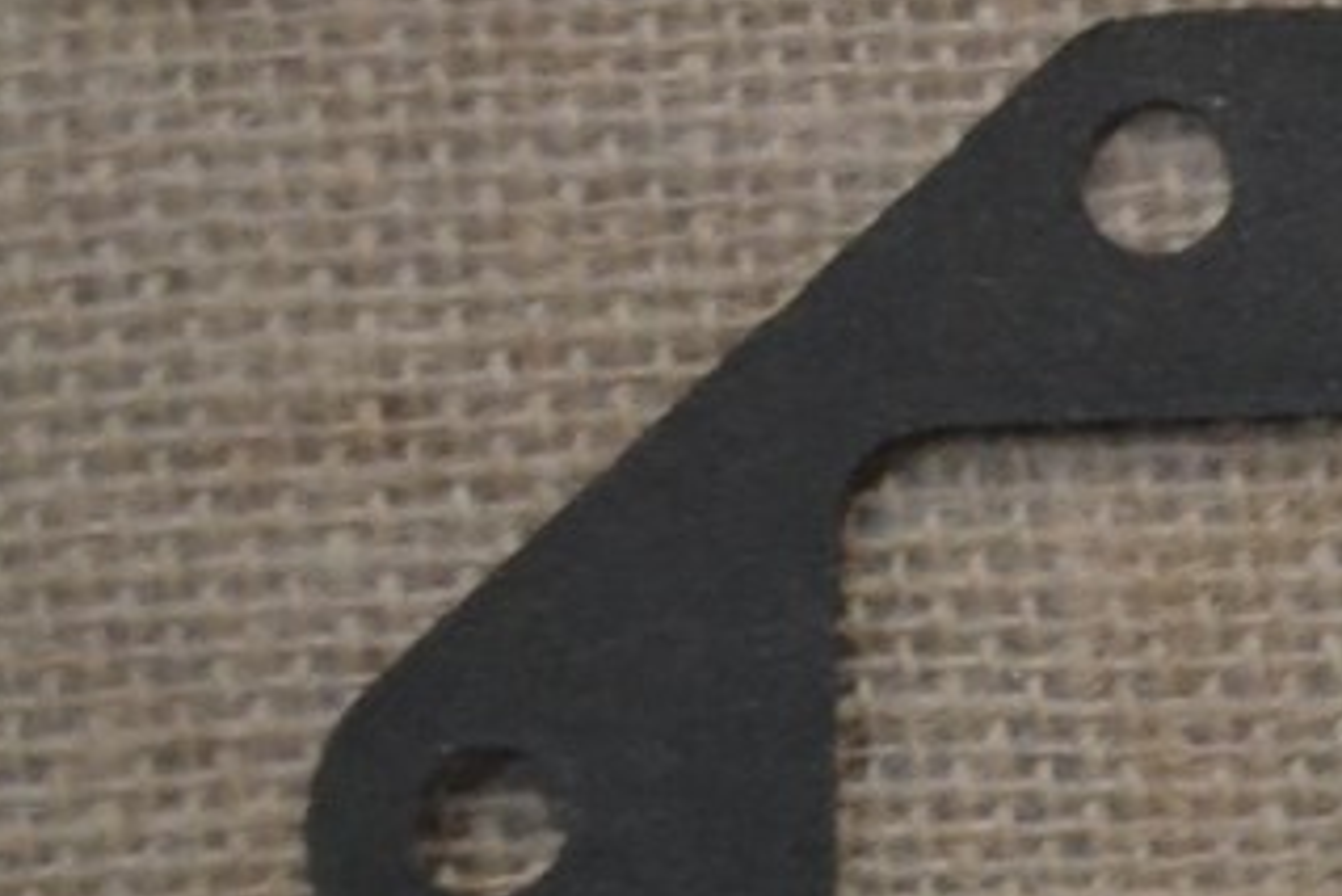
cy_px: 715
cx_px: 2743
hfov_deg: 10.2
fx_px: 6866
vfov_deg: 7.5
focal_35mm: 184
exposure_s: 1/30
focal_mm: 29
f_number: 4.5
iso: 3200
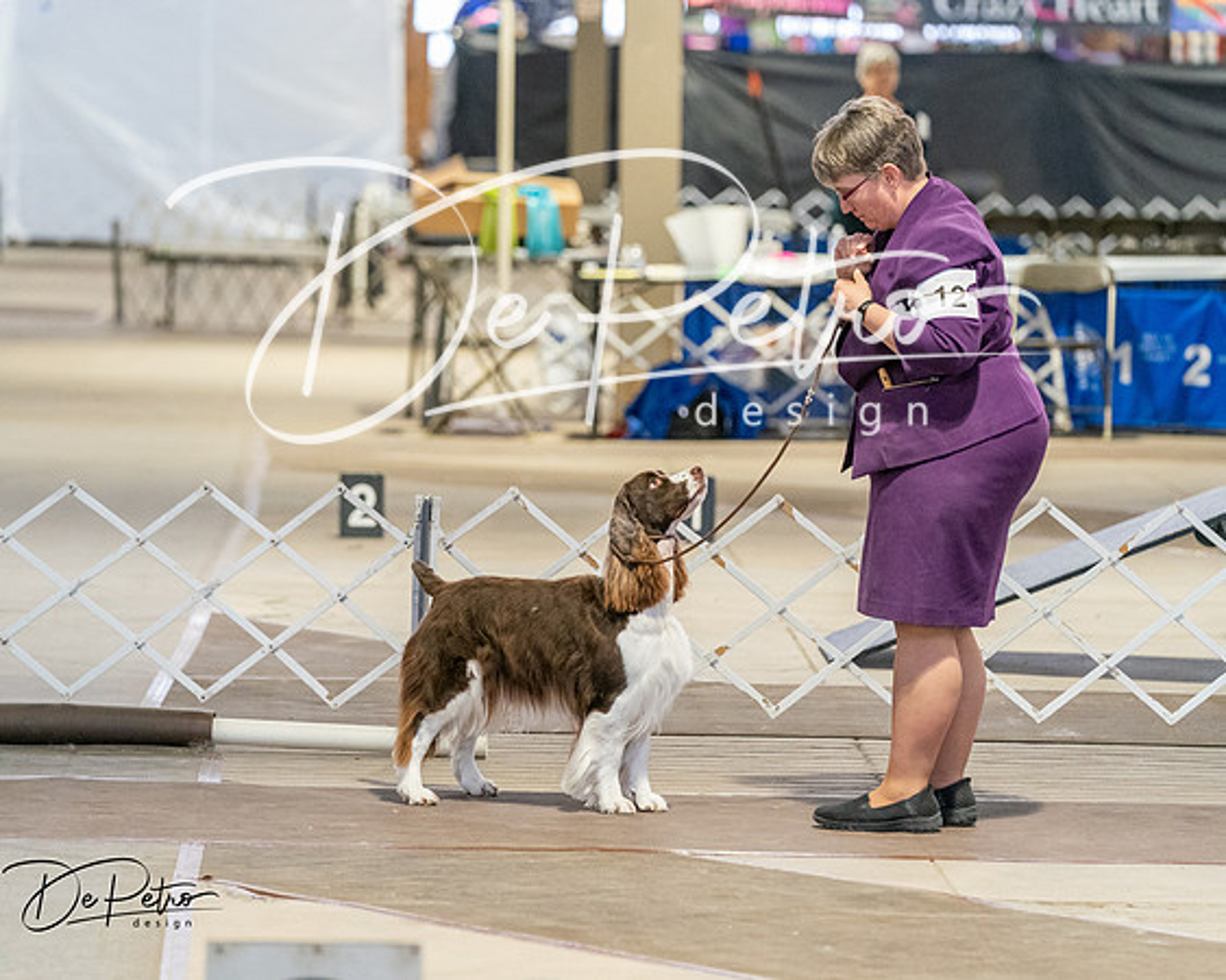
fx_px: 6740
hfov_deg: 10.4
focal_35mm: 186
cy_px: 490
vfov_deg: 8.3
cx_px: 613
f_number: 3.5
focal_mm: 165
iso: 6400
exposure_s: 1/250
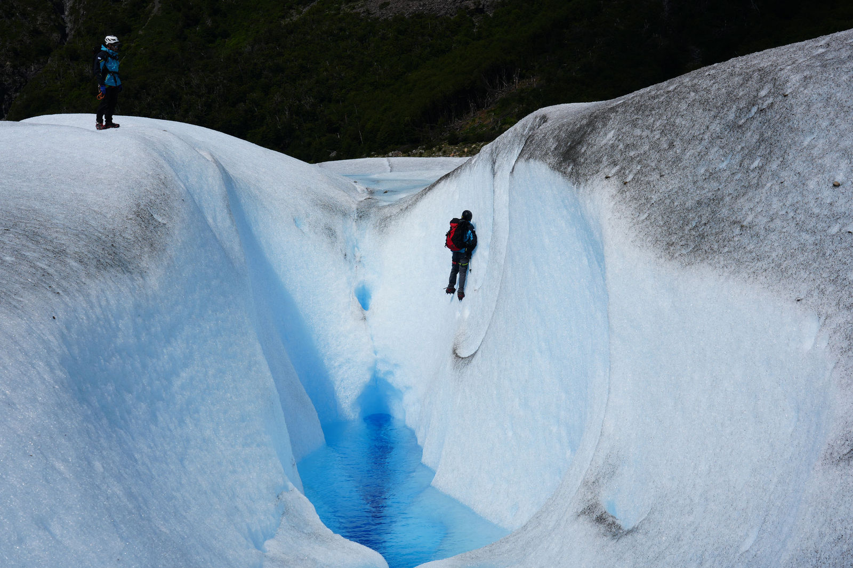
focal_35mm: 43
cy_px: 284
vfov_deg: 31.2
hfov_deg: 45.4
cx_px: 426
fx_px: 1019
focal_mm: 43
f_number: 10
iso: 100
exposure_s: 1/640
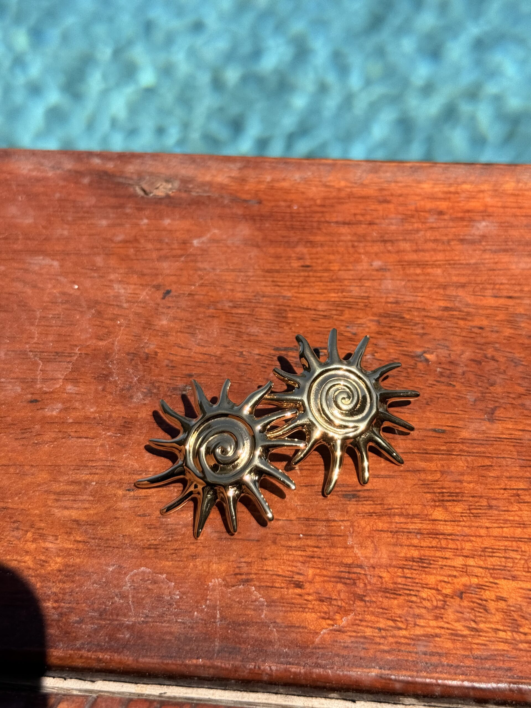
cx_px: 266
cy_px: 354
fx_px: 982
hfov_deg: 30.3
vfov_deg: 39.7
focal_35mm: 48
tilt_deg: -52.2
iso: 100
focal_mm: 6.76
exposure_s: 1/6024
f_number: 1.78
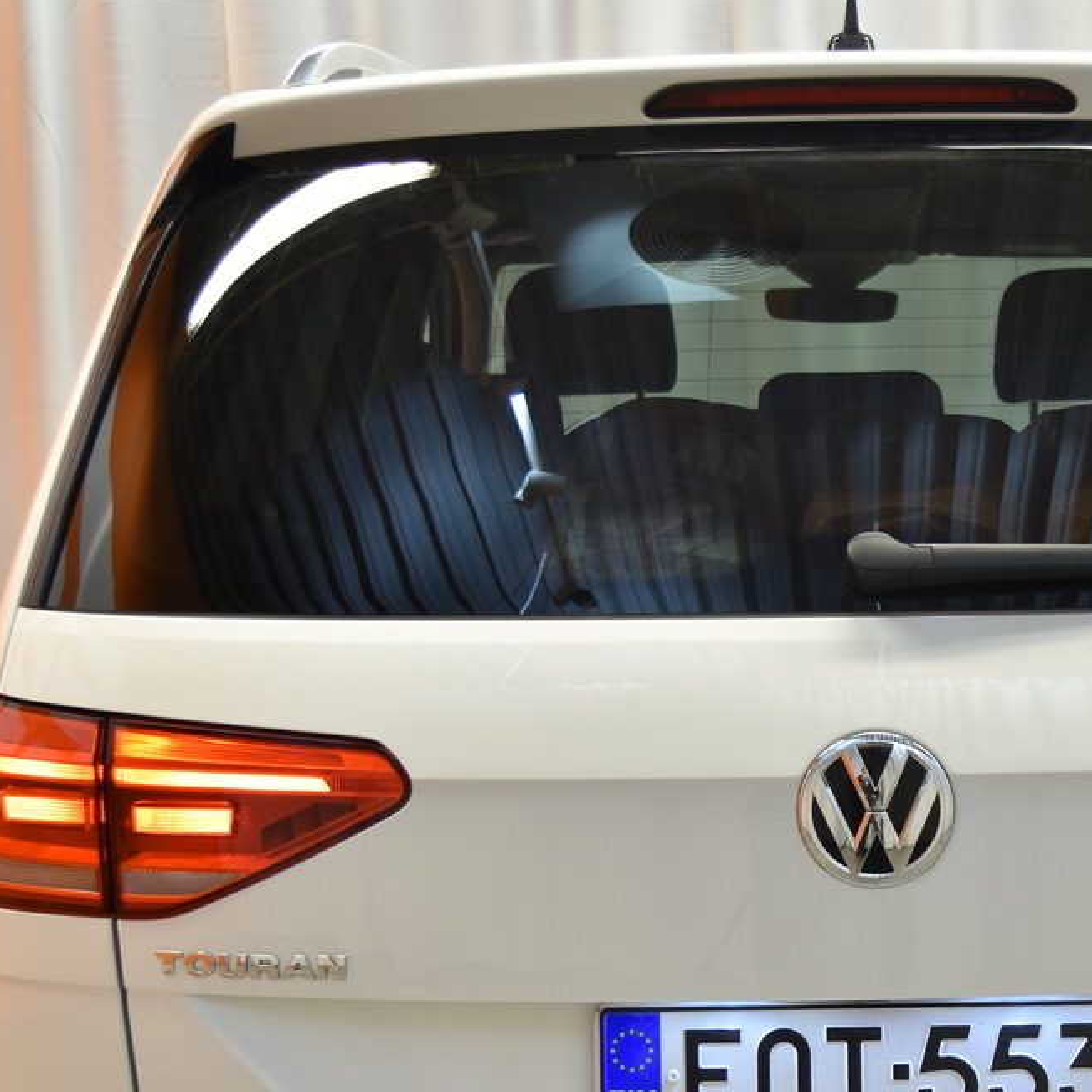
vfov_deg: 22.6
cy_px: 791
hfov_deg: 22.4
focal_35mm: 76
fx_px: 2712
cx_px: 884
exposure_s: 1/6
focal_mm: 24
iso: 100
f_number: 4.5
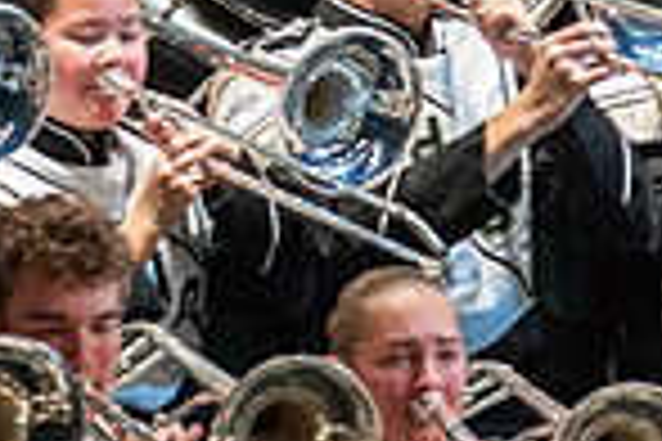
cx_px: 563
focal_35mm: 1187
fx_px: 21826
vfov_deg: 1.2
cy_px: -274
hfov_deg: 1.7
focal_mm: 300
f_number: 5.6
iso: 5000
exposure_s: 1/400
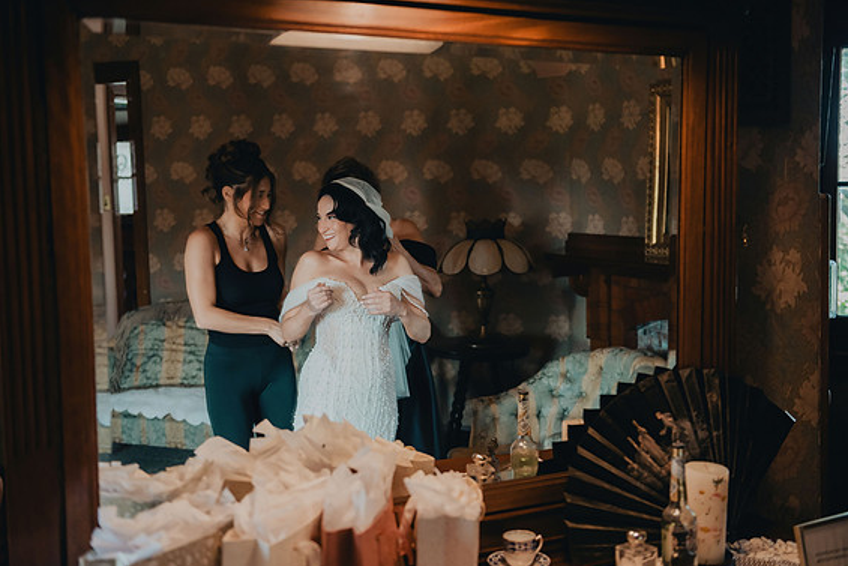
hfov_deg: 49.5
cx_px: 432
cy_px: 289
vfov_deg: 34.2
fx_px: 919
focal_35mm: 39
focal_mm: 38
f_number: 2.8
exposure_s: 1/200
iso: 2000
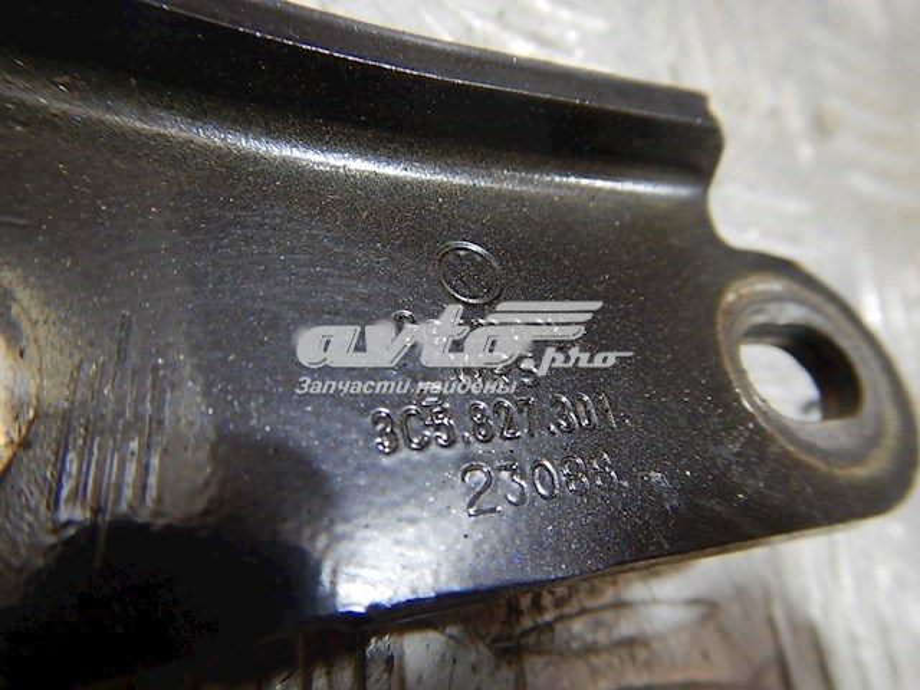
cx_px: 460
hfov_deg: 71.6
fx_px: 638
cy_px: 345
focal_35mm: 24
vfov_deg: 56.8
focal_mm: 4.3
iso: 400
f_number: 2.8
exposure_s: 1/50
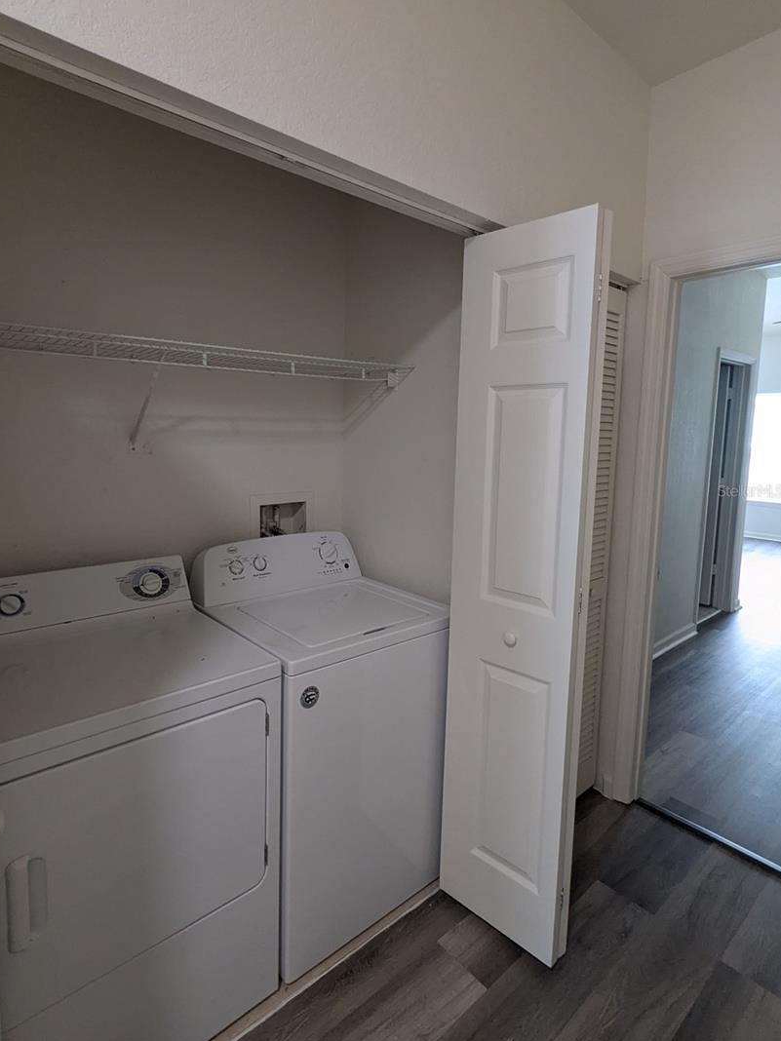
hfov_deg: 71.4
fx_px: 541
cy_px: 490
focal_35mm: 18
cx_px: 347
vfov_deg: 87.7
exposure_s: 1/60
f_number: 2.2
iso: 288
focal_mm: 2.35
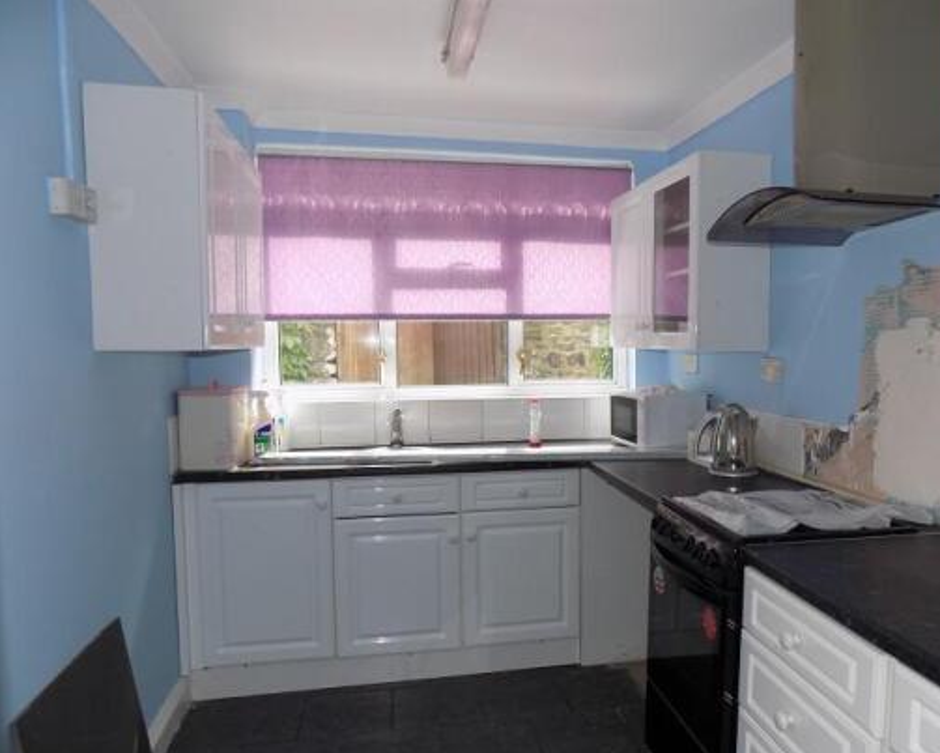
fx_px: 724
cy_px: 405
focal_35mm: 26
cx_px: 543
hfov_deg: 65.6
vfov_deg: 54.9
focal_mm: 4
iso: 80
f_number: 3.1
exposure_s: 1/30
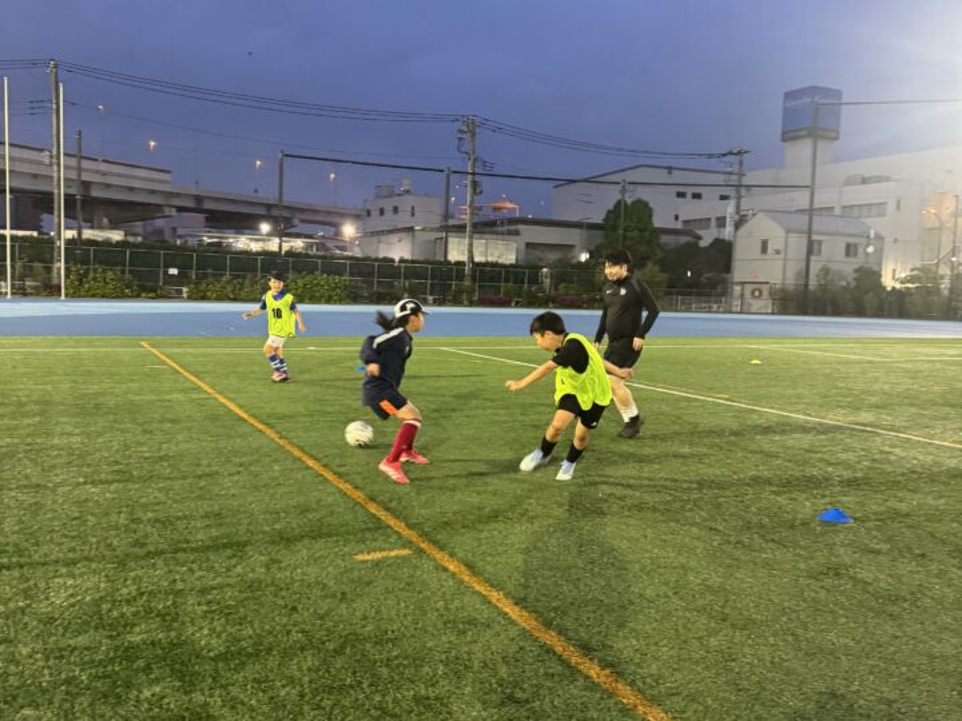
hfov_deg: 71.6
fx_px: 667
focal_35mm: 24
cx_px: 481
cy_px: 360
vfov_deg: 56.8
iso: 500
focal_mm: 6.76
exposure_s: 1/50
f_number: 1.78
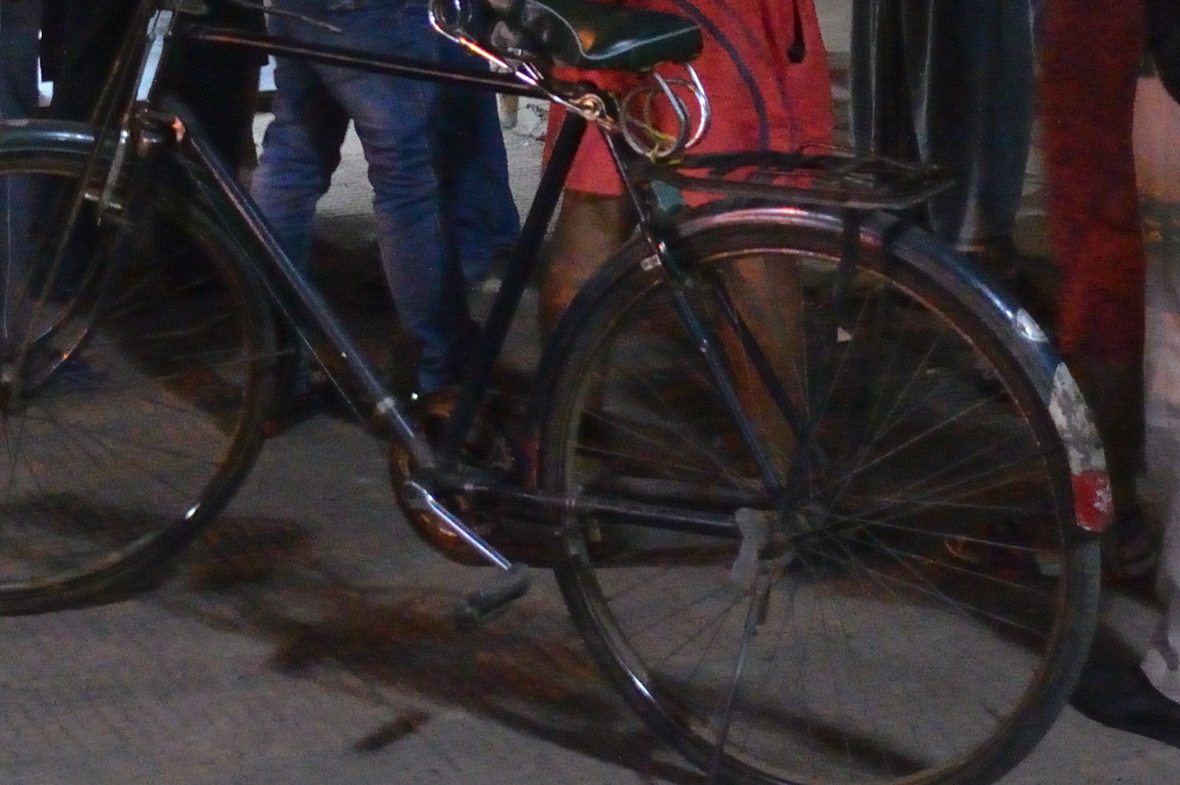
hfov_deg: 18.8
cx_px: 543
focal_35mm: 109
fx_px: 3570
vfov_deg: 12.1
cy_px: -330
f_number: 3.5
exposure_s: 1/8
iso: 3200
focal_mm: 18
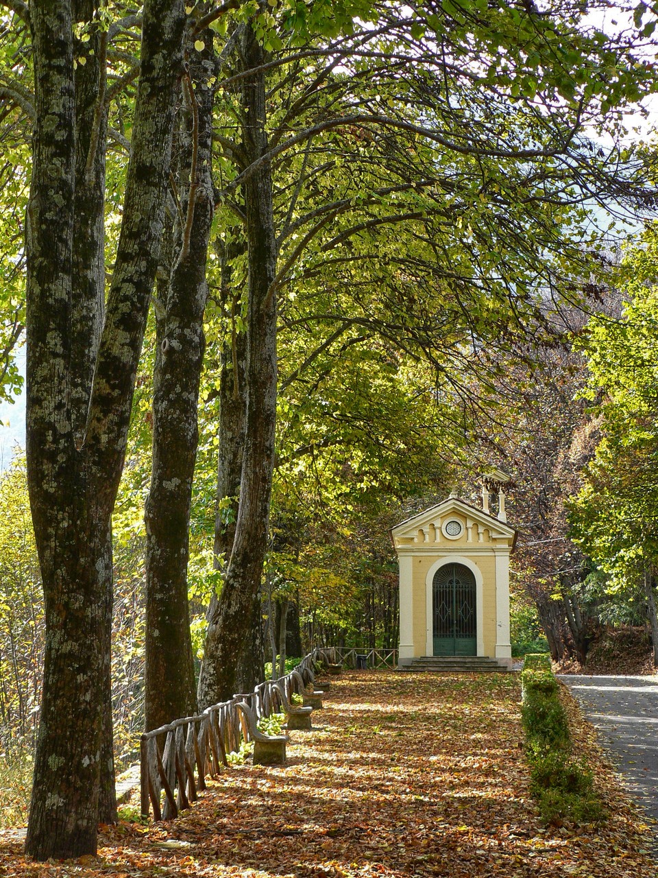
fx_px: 2357
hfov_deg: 15.9
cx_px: 329
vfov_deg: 21.1
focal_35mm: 93
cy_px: 439
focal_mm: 15.5
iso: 80
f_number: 3.6
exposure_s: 1/100
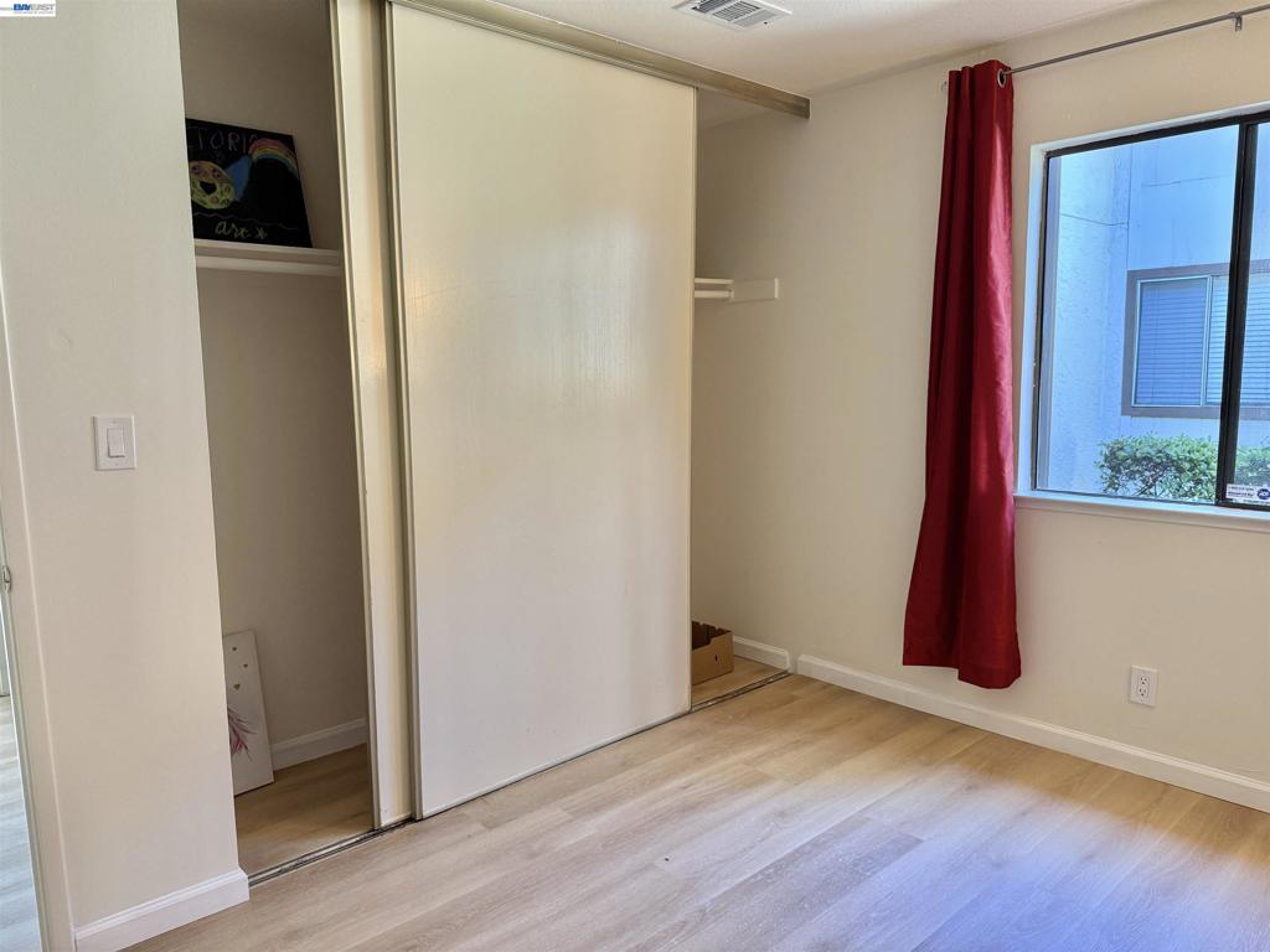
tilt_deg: -6.9
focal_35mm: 24
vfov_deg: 56.8
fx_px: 881
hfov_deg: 71.6
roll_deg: +1.0
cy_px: 476
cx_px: 635
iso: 200
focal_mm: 6.76
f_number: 1.78
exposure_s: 1/120
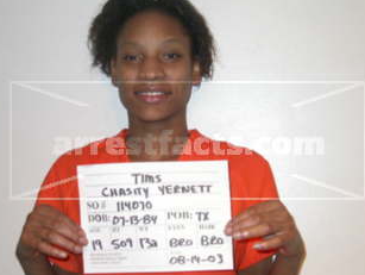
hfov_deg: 26.6
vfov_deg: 20.2
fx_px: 771
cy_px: 141
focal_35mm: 73
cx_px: 188
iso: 100
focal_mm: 13.5
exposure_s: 1/60.3
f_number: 3.2
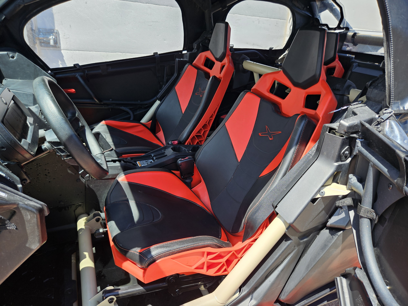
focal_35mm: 23
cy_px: 153
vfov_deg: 58.9
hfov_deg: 73.9
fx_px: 271
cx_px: 204
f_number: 1.8
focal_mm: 5.4
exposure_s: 1/360
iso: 25
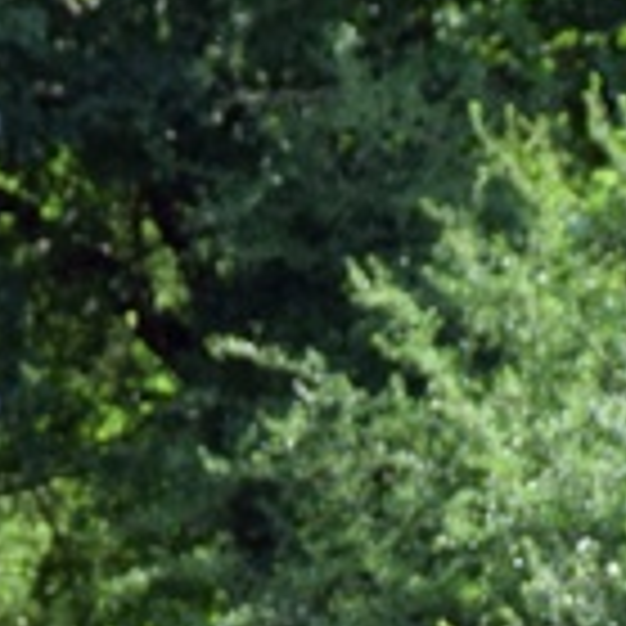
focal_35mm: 507
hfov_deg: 3.4
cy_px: 1135
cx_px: -270
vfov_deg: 3.4
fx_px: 10373
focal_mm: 70
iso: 400
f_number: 8
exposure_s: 1/250
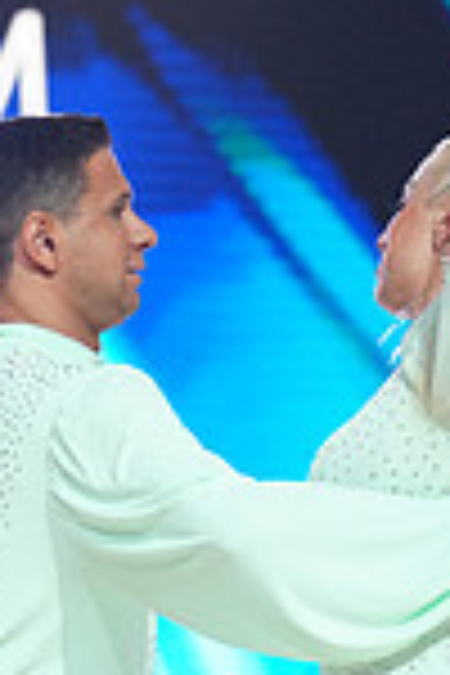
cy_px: 976
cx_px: 160
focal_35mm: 406
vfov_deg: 5.0
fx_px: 7612
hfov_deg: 3.4
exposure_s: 1/500
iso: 2000
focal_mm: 105
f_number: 2.8
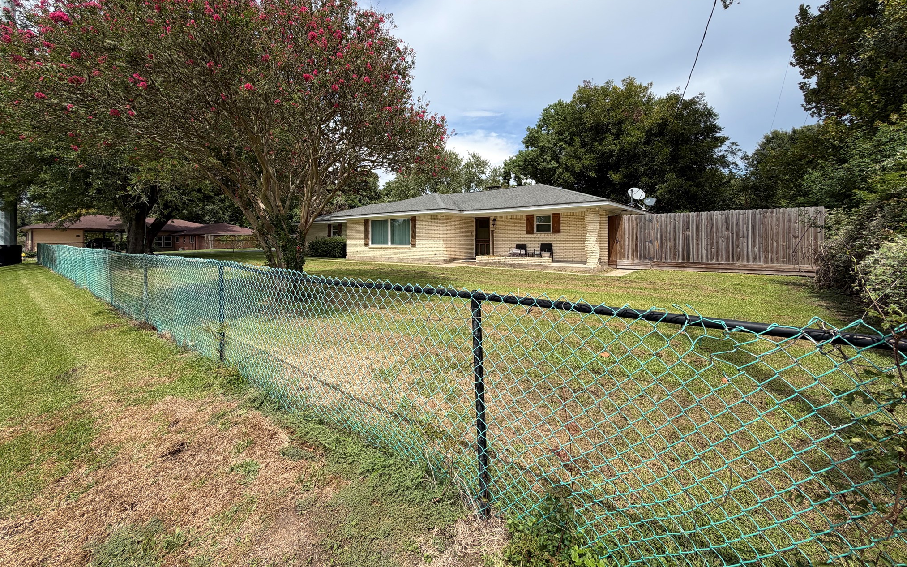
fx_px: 371
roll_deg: +0.2
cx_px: 456
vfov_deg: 74.3
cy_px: 238
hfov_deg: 101.5
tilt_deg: +0.1
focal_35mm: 15
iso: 20
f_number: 2.2
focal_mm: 2.22
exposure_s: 1/789
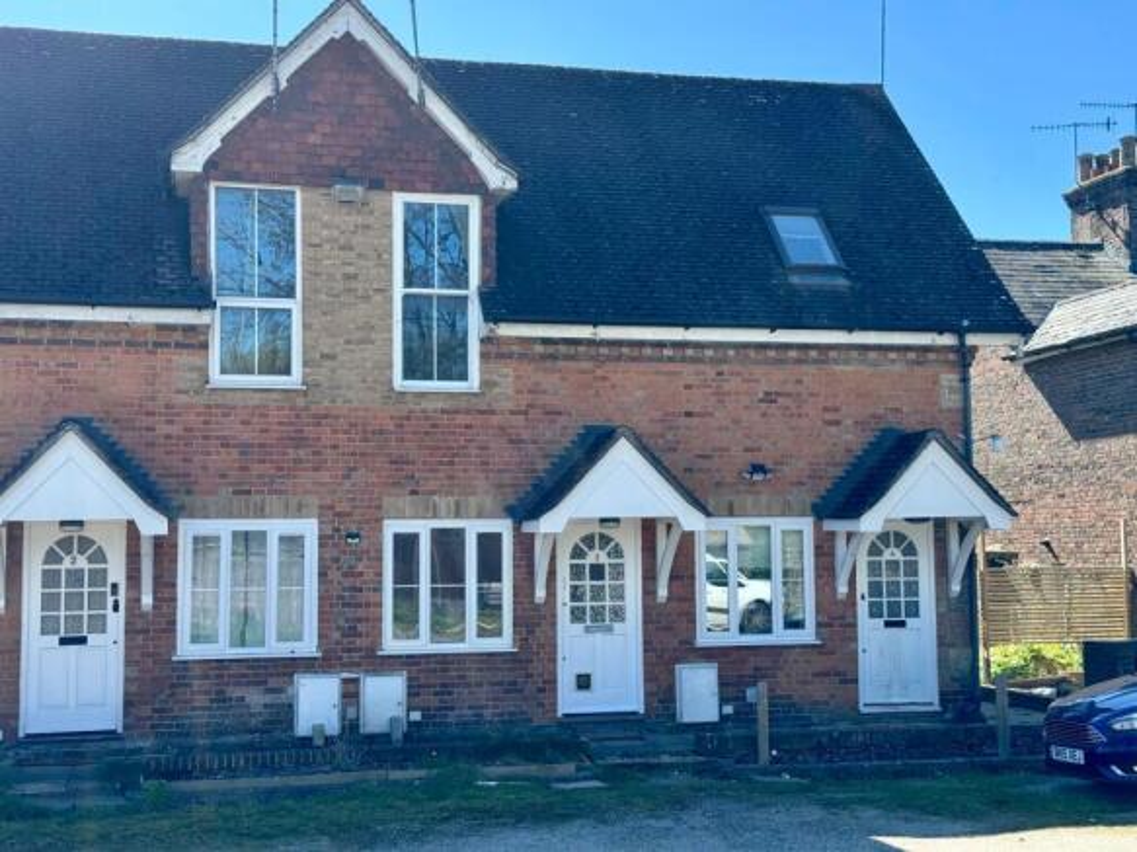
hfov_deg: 39.7
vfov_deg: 30.3
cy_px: 426
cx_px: 568
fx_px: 1576
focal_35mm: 48
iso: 64
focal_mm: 6.76
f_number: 1.78
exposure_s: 1/1597
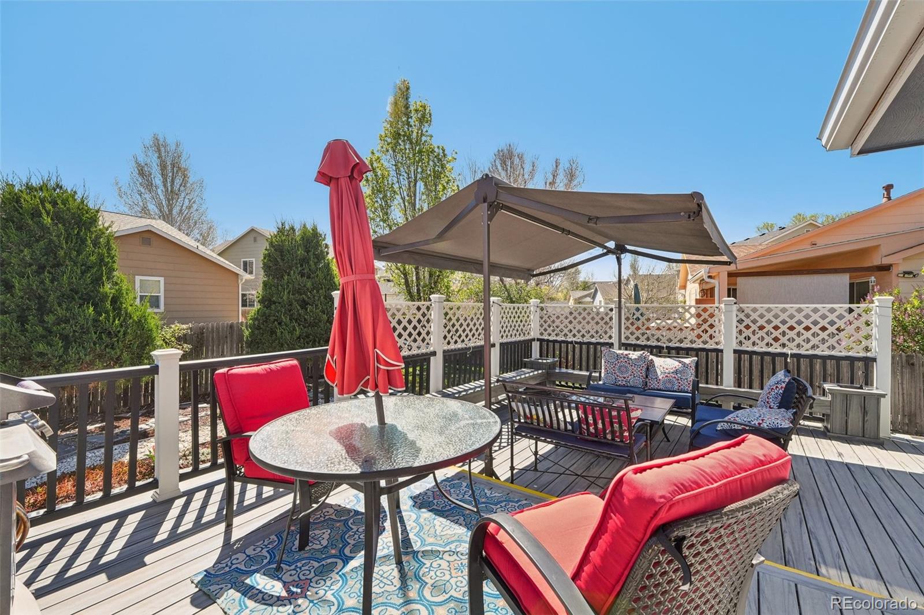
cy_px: 308
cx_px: 462
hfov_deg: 100.4
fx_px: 385
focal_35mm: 15
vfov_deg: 77.3
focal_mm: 10
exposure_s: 1/320
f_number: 8
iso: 800
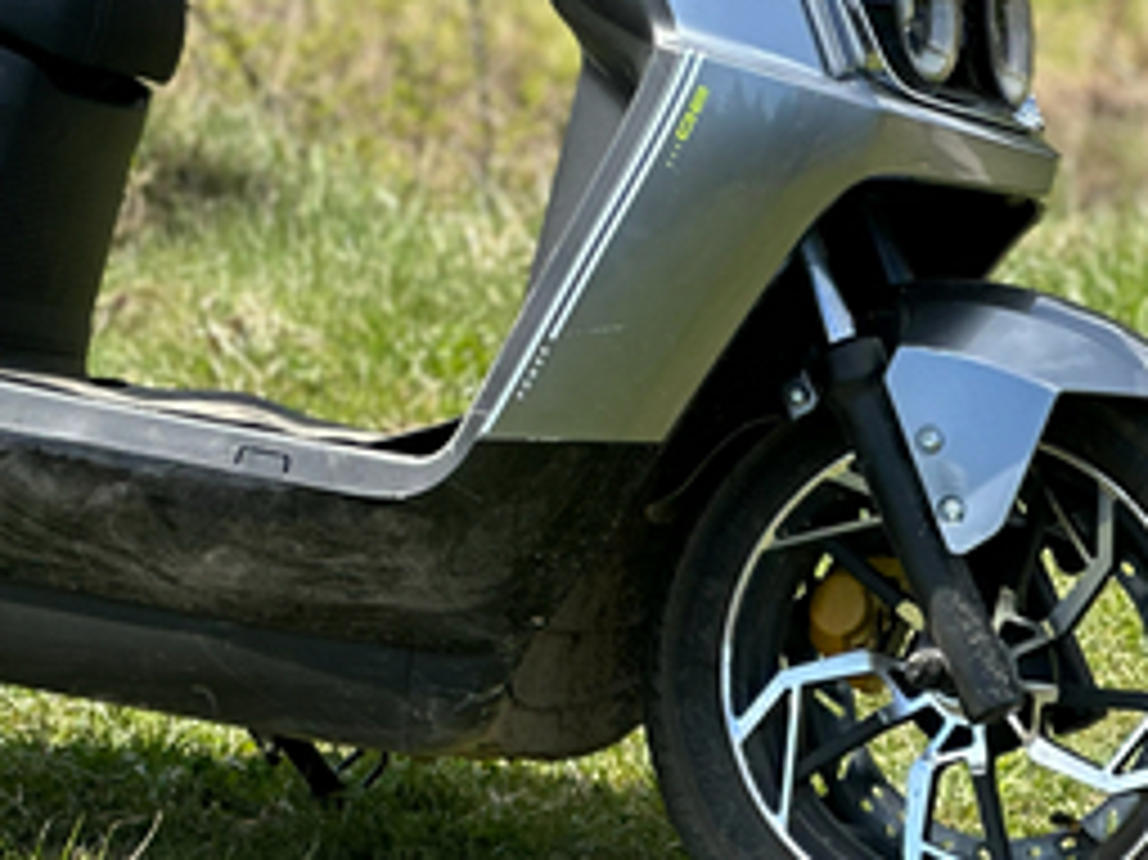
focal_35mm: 210
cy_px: -14
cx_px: 45
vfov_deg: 7.0
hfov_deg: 9.4
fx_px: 6961
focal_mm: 9
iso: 25
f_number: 2.8
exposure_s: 1/282
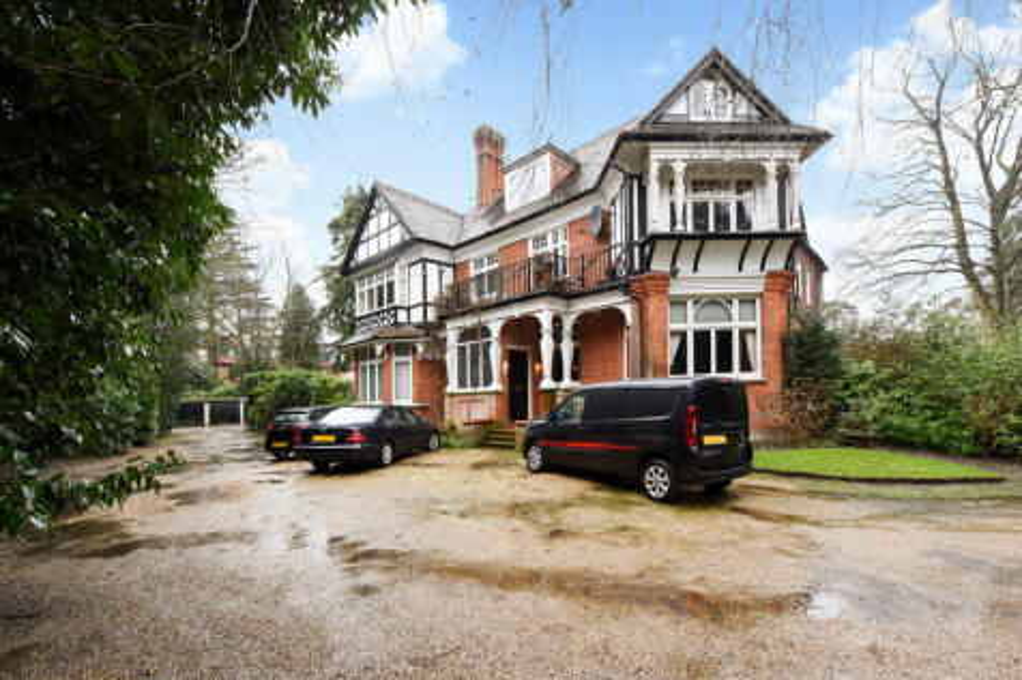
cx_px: 511
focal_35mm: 14
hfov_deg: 104.3
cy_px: 340
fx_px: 397
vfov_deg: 81.2
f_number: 7.1
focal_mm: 14
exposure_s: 1/50
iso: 800
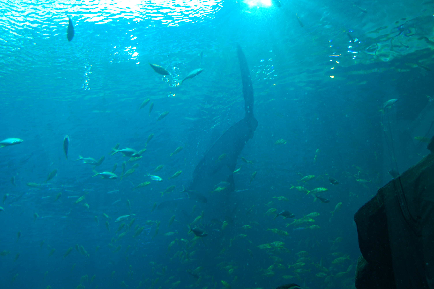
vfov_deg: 31.8
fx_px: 506
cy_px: 144
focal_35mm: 42
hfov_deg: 46.4
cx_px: 217
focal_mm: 28
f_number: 4.2
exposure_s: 1/25
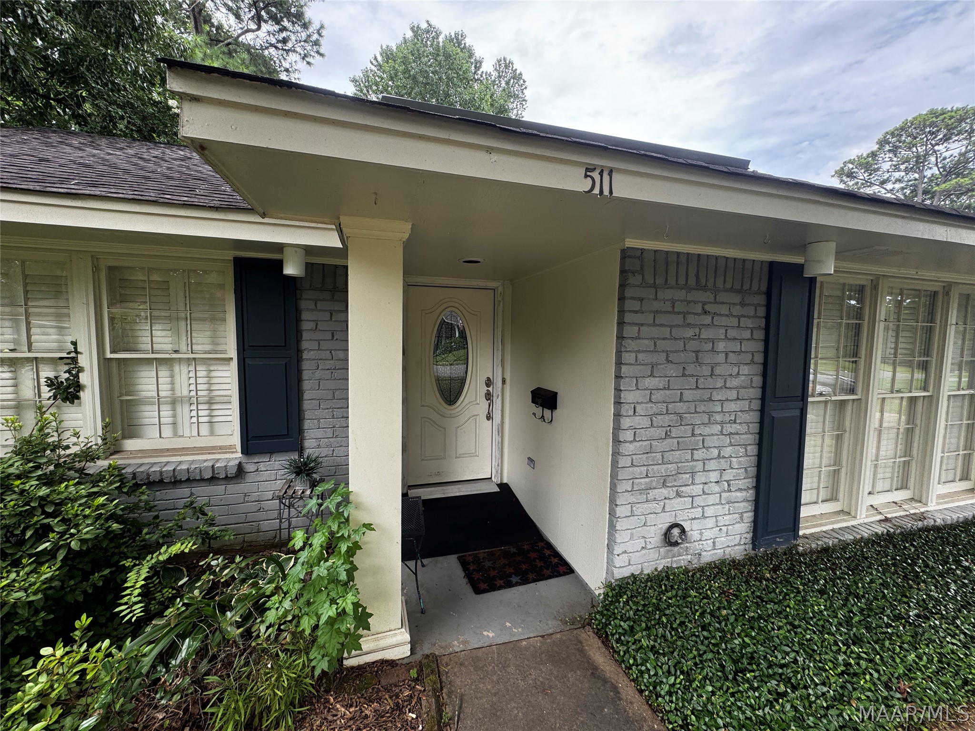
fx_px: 394
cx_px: 488
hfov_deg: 102.1
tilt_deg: -4.3
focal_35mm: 14
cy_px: 366
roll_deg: -2.1
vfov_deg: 85.7
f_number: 2.2
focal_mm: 2.22
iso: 40
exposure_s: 1/137
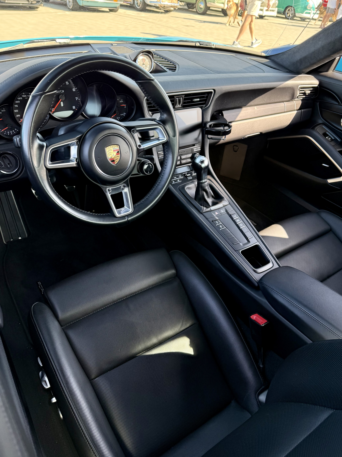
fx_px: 316
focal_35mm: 24
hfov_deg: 56.8
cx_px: 171
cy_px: 228
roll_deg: -7.1
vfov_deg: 71.6
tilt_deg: -35.9
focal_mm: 6.76
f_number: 1.78
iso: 64
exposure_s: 1/121
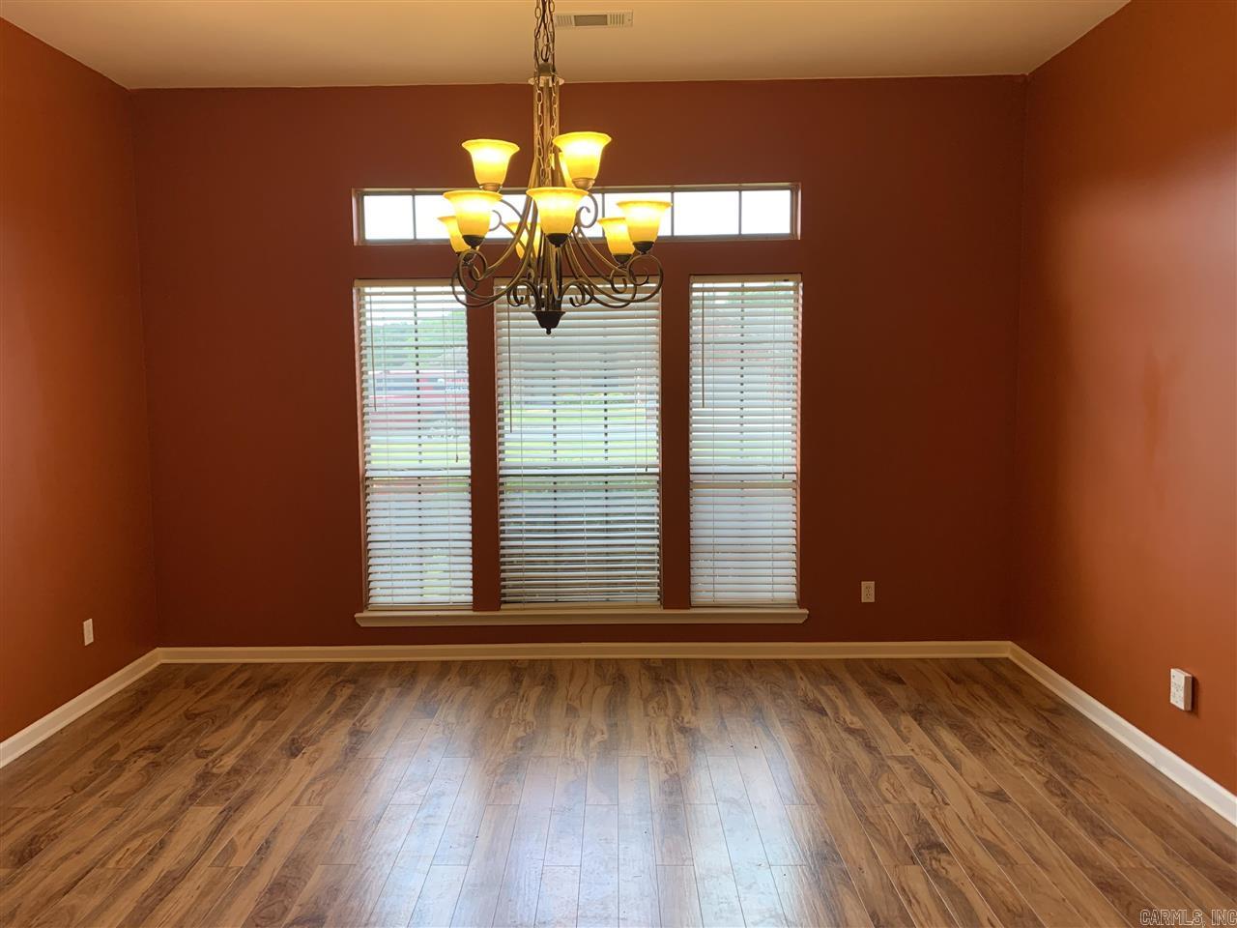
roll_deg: +0.1
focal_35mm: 26
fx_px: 929
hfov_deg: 67.3
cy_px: 464
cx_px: 618
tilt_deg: -5.8
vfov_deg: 53.1
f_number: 1.8
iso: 80
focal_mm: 4.25
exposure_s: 1/120
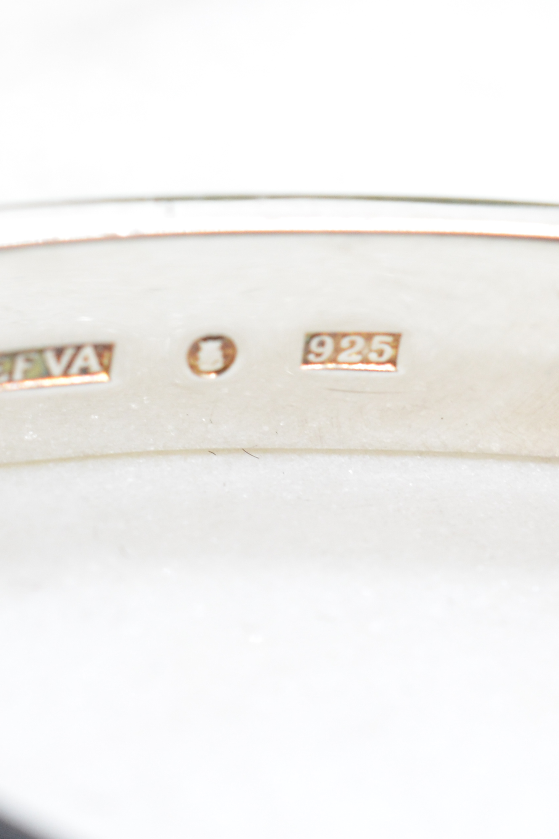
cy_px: 207
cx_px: 148
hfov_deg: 9.3
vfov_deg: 13.8
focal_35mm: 148
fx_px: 3447
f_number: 9
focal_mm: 40
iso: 1000
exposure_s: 1/80
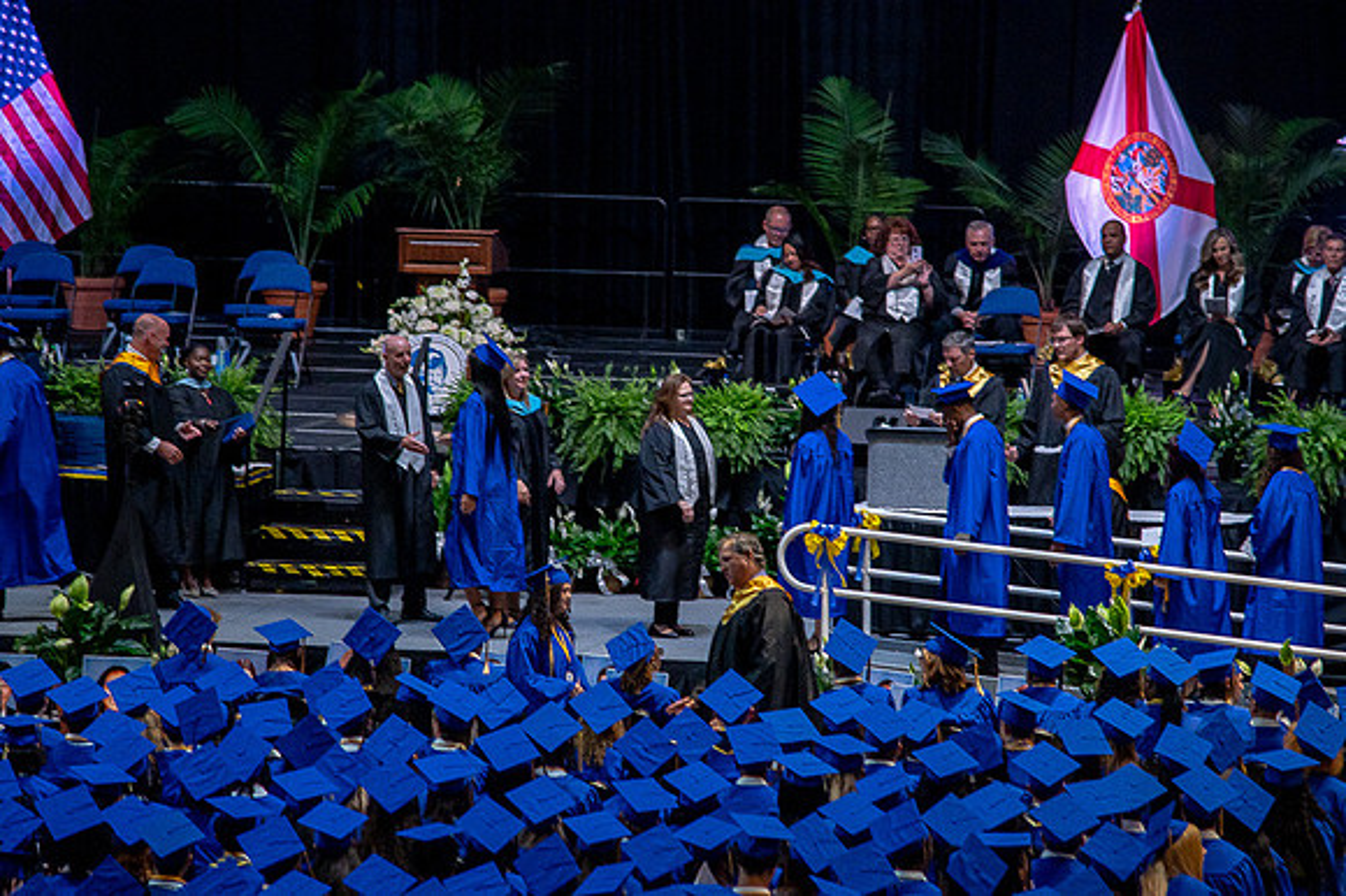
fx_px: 9342
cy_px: 448
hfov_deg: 8.2
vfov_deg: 5.5
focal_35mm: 250
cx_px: 673
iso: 1600
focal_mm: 250
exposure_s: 1/200
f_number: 5.6
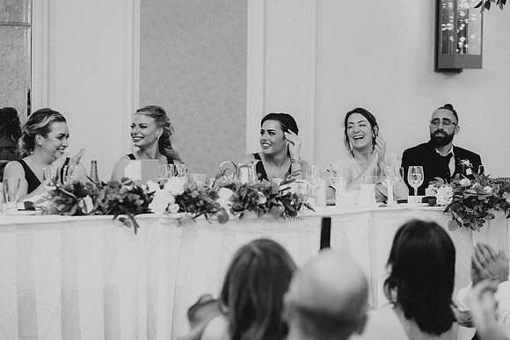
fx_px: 1204
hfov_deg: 23.9
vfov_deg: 16.1
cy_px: 170
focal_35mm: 85
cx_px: 255
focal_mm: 85
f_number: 2.8
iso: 2000
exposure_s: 1/125
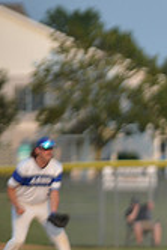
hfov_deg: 2.0
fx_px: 4846
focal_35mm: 698
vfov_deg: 3.0
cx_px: 423
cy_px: 108
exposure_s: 1/1600
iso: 200
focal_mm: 200
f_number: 3.2
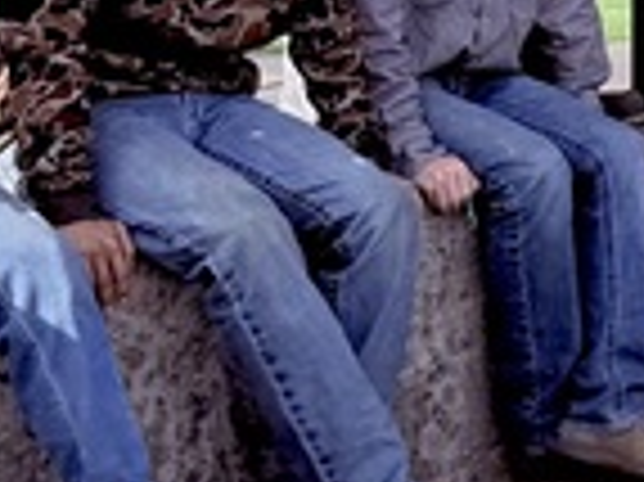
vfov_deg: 8.4
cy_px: -248
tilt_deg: -0.2
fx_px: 3197
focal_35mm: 172
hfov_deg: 10.3
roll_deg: -0.1
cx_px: 1401
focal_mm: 6.76
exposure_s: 1/3584
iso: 80
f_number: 1.78
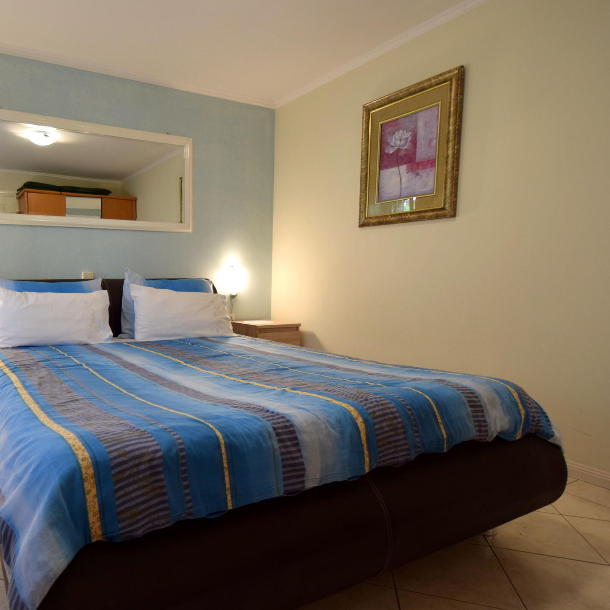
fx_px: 419
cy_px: 306
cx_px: 171
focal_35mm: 21
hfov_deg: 68.6
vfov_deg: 72.1
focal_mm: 10
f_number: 4
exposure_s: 1/60
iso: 500
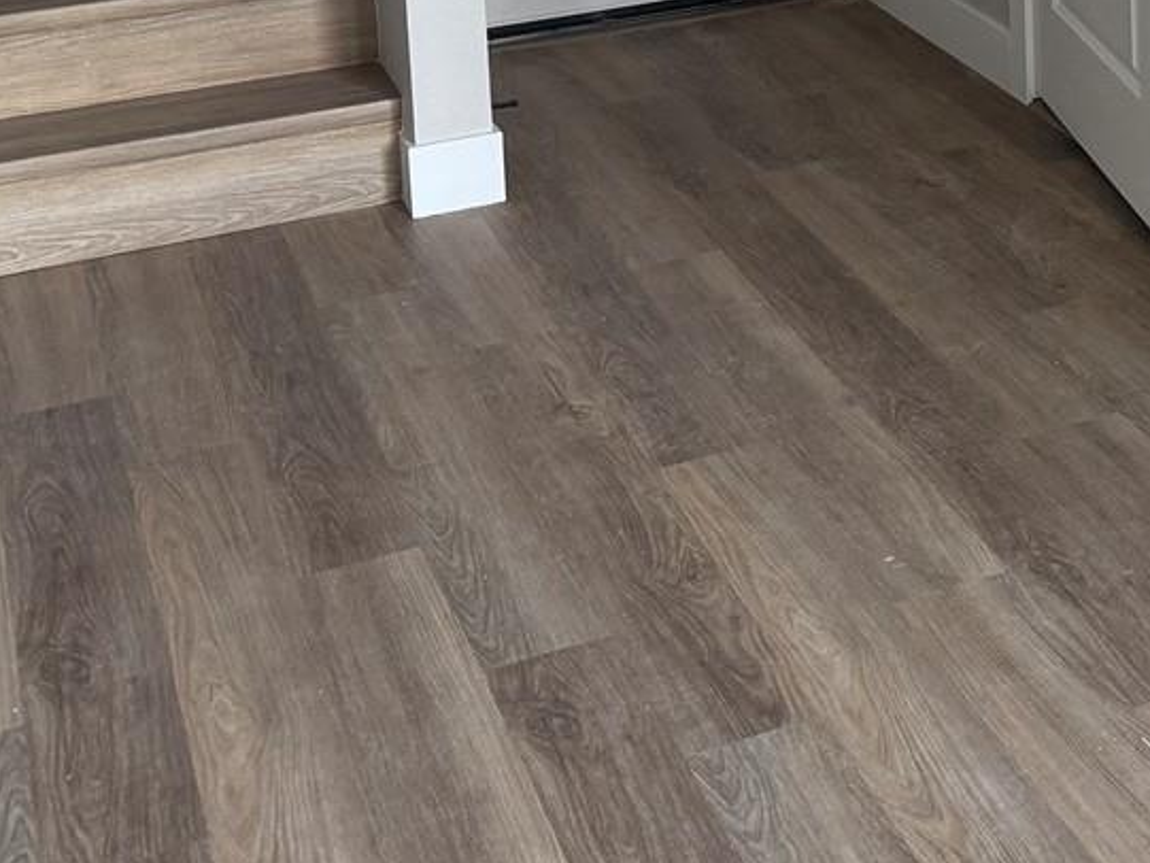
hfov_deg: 24.3
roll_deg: +1.1
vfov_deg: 18.8
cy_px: -336
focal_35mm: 71
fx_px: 2359
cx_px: 1456
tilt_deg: -8.3
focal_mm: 6.76
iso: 200
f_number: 1.78
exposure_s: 1/112
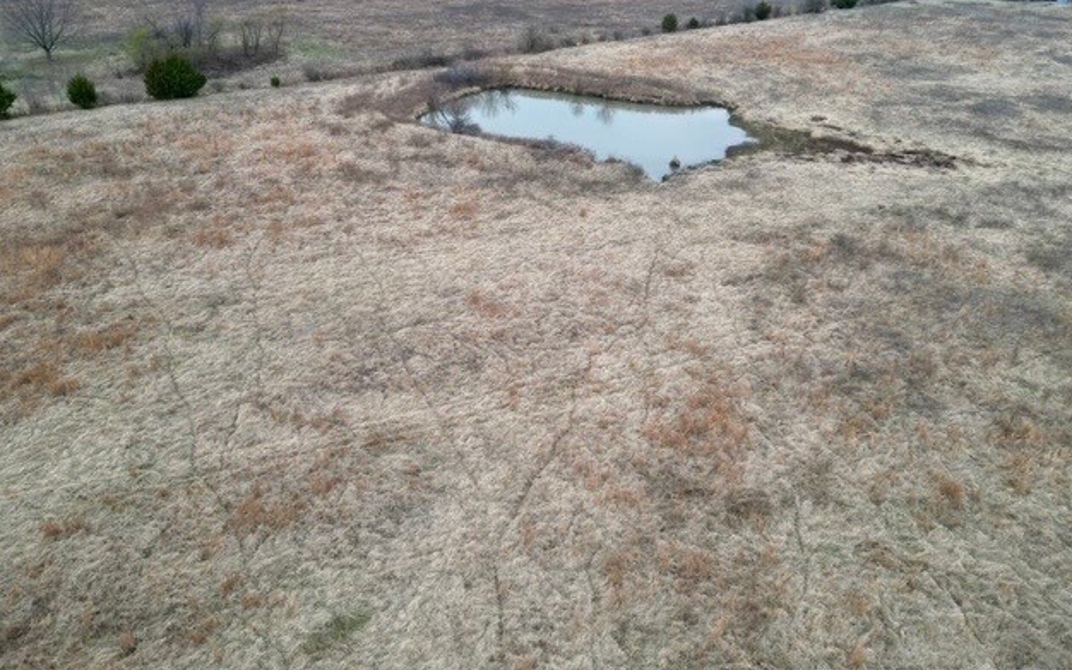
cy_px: 291
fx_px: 759
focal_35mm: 26
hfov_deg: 70.4
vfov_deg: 47.5
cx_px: 546
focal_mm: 6.72
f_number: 1.7
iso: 100
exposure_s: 1/60
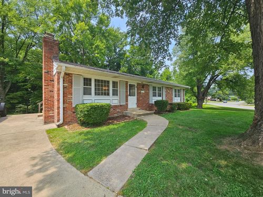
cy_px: 98
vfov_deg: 89.9
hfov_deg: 106.2
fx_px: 99
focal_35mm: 13
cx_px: 132
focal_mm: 2.2
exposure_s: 1/744
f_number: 2.2
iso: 50
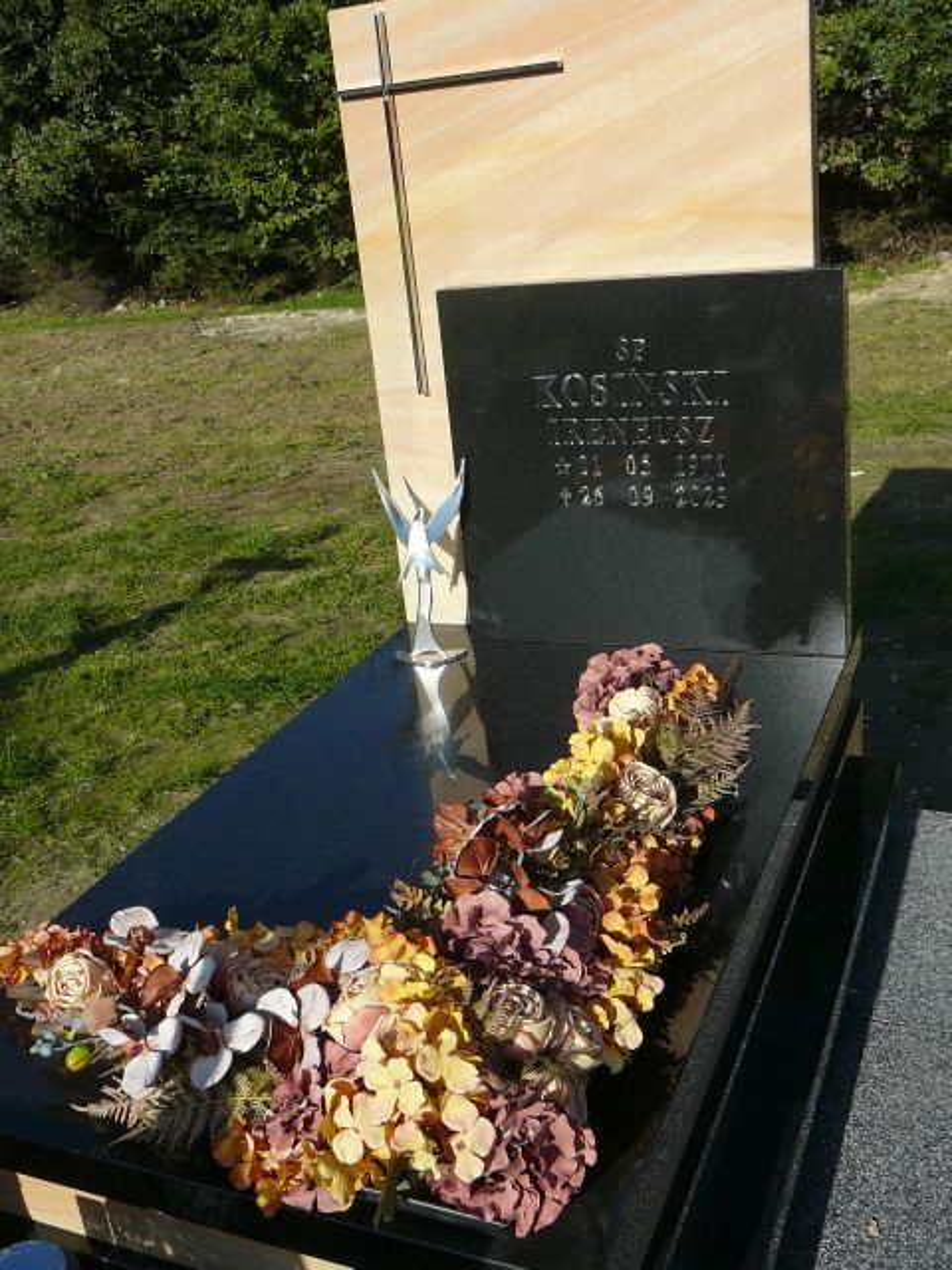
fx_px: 1283
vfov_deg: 52.6
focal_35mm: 35
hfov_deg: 40.7
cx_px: 476
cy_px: 635
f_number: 5
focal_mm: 5.2
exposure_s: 1/500
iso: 80
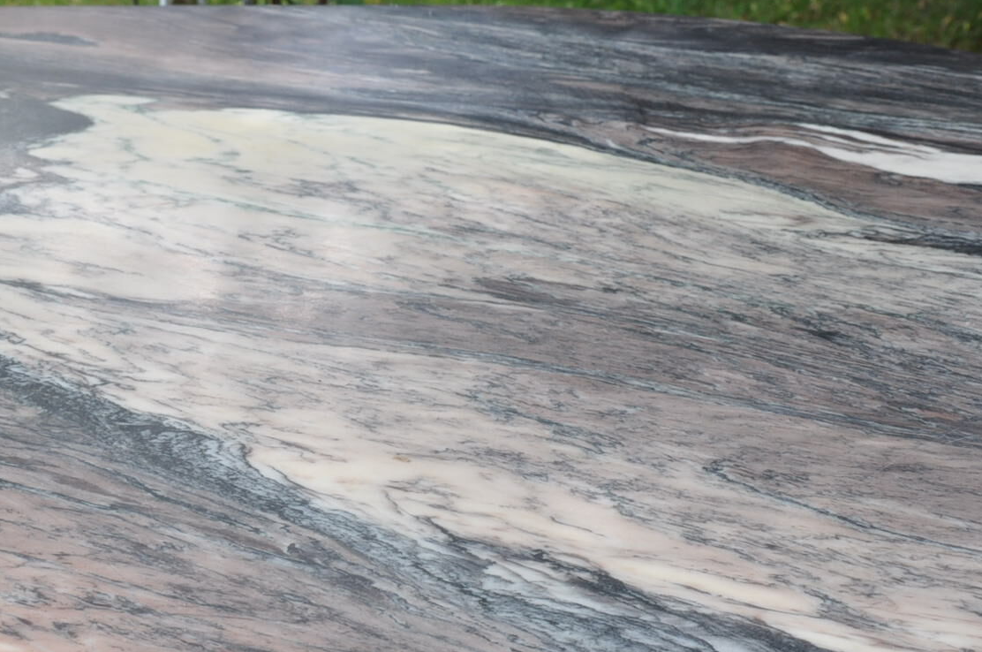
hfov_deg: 24.9
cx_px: 267
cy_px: 469
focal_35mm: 81
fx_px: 2206
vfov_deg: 16.7
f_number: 9.5
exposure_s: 1/90
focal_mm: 28
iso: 250
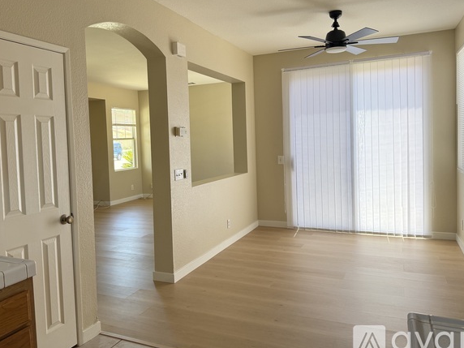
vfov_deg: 49.7
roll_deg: +1.3
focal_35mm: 28
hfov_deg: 63.4
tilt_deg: -2.3
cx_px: 214
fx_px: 375
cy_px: 155
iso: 125
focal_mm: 6.76
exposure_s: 1/158
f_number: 1.78
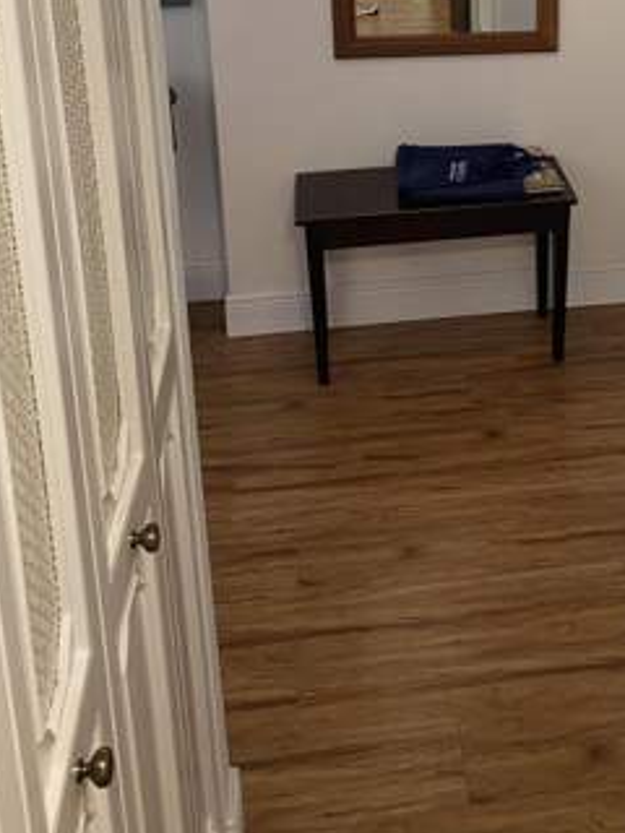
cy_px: 104
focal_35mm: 52
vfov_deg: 35.0
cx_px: 523
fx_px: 1252
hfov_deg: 27.3
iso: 160
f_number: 1.8
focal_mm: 4.25
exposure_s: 1/60
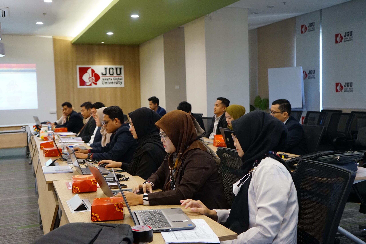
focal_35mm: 38
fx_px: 386
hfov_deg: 50.7
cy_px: 122
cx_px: 183
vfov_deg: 35.1
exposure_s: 1/100
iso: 3200
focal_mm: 38
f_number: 4.5
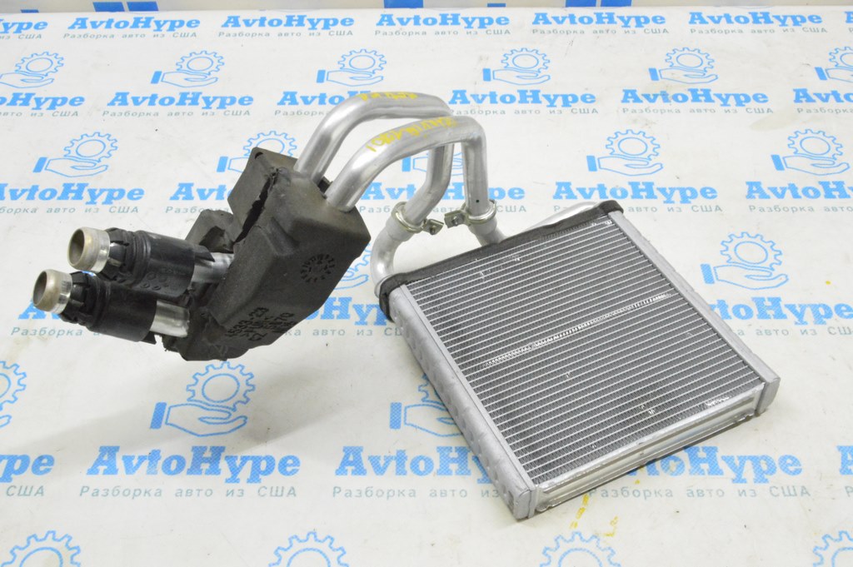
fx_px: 923
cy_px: 284
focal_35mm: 39
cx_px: 426
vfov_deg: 34.2
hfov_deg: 49.6
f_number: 20
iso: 6400
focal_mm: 26
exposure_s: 1/15
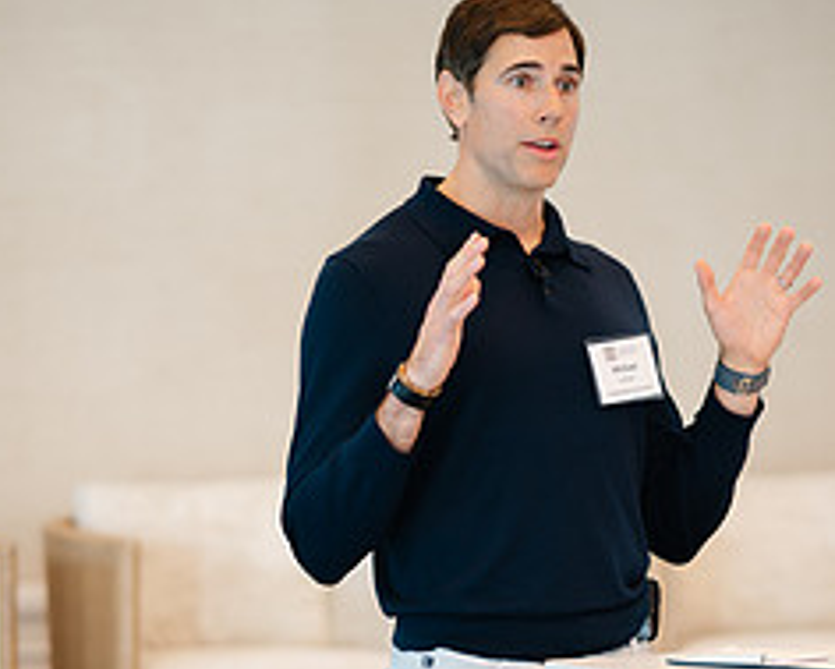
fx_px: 4648
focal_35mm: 188
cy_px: 559
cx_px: 508
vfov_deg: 8.2
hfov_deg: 10.3
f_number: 1.4
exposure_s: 1/125
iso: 250
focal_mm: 105
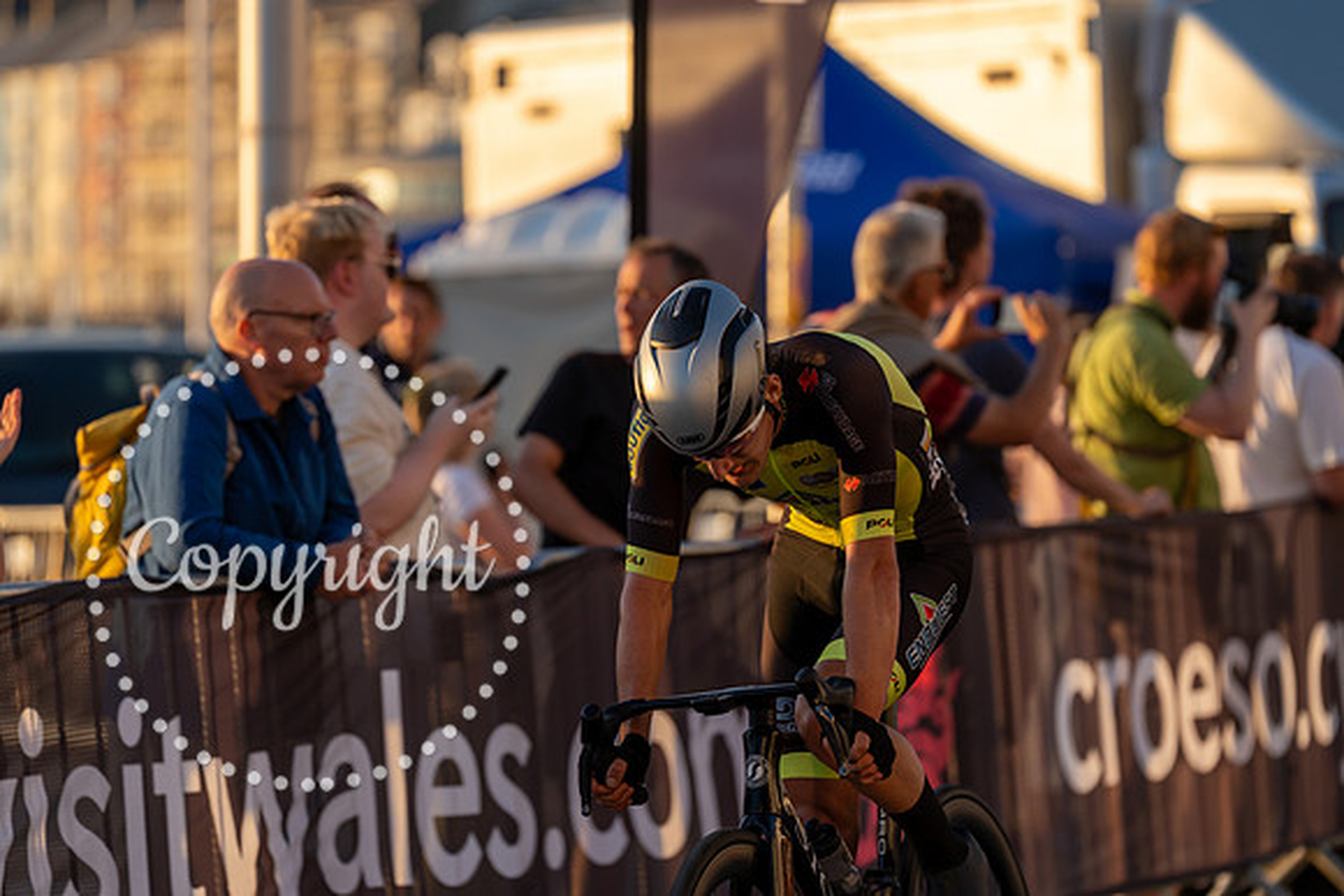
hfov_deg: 10.3
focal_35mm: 200
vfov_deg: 6.9
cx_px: 672
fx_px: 7468
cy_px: 448
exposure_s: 1/1000
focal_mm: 200
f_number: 3.5
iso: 200
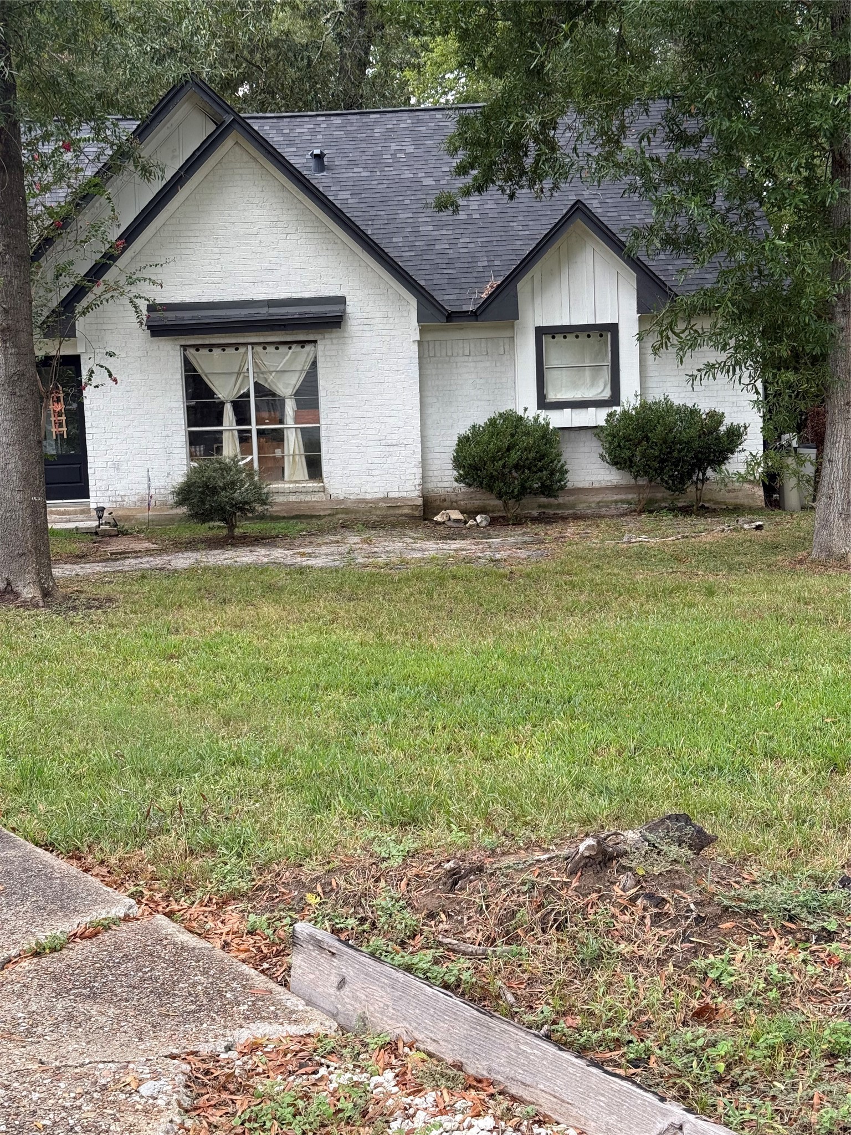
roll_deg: +1.6
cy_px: 568
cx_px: 426
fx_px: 1573
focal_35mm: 48
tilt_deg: -5.0
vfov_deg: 39.7
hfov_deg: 30.3
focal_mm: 6.76
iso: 64
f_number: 1.78
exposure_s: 1/370
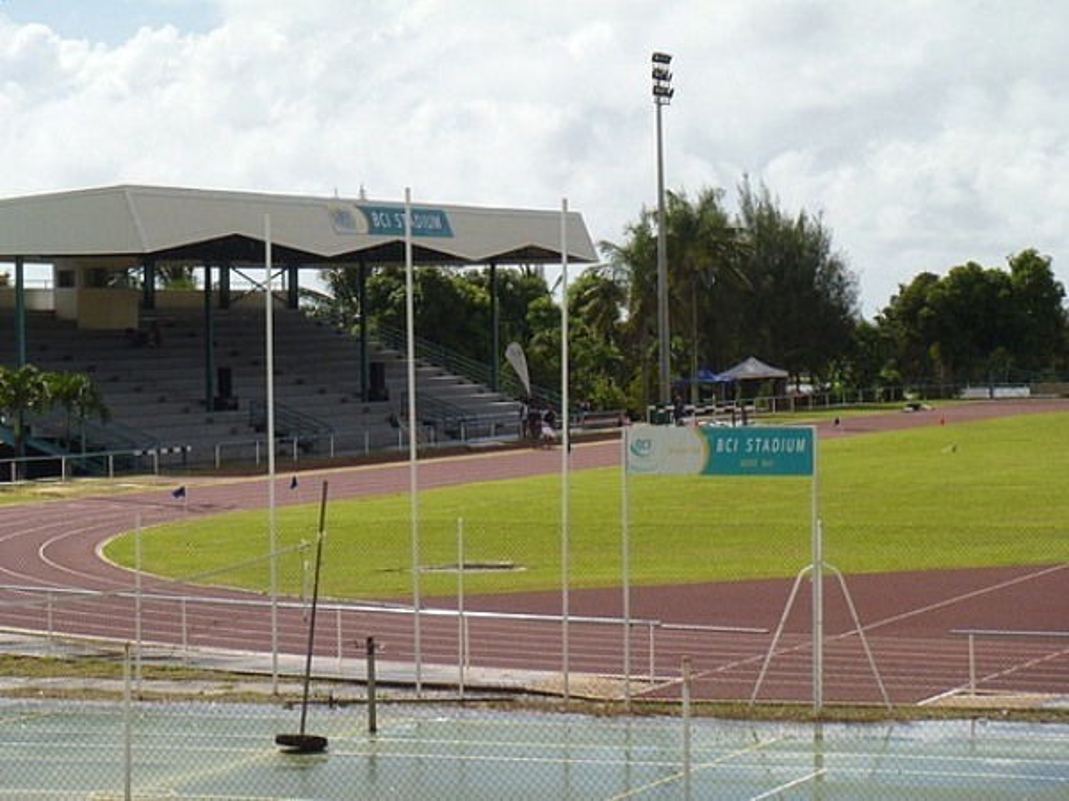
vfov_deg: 11.4
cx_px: 534
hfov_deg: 15.2
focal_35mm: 130
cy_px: 400
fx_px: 4015
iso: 80
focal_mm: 23.1
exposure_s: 1/200
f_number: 7.1
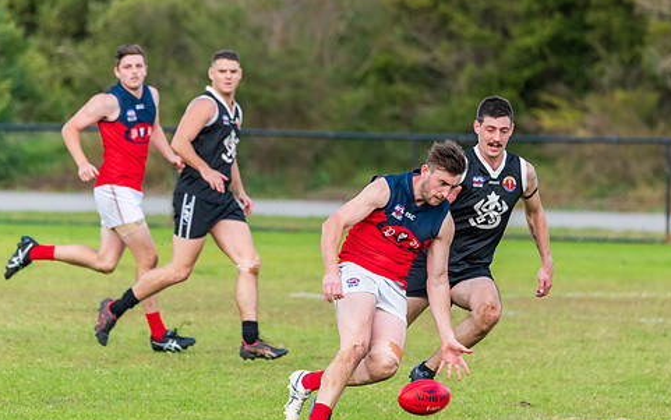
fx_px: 9769
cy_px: 233
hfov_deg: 3.9
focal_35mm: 534
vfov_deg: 2.5
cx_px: 371
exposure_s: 1/1250
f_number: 6
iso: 800
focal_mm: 420
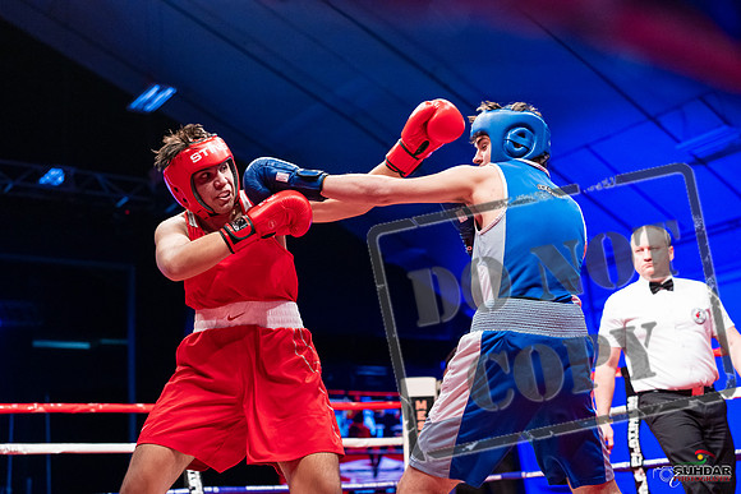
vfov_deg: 27.0
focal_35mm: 50
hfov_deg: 39.6
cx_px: 370
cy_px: 247
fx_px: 1029
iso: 4000
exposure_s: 1/1000
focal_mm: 50
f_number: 2.8
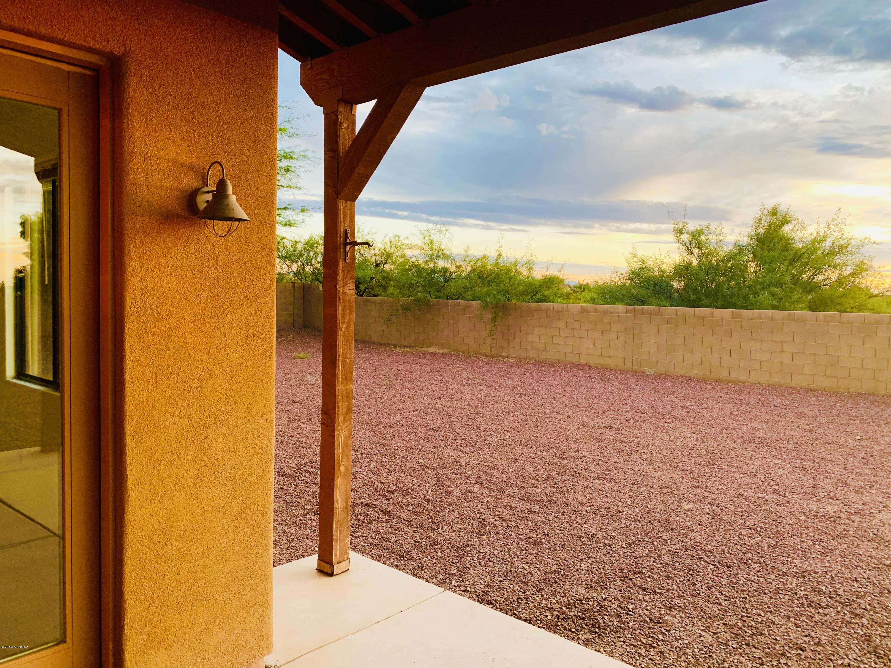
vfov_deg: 53.1
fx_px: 669
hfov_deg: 67.3
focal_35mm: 26
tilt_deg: -3.4
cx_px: 446
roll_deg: -1.8
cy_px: 334
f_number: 1.8
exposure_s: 1/121
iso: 64
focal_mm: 4.25
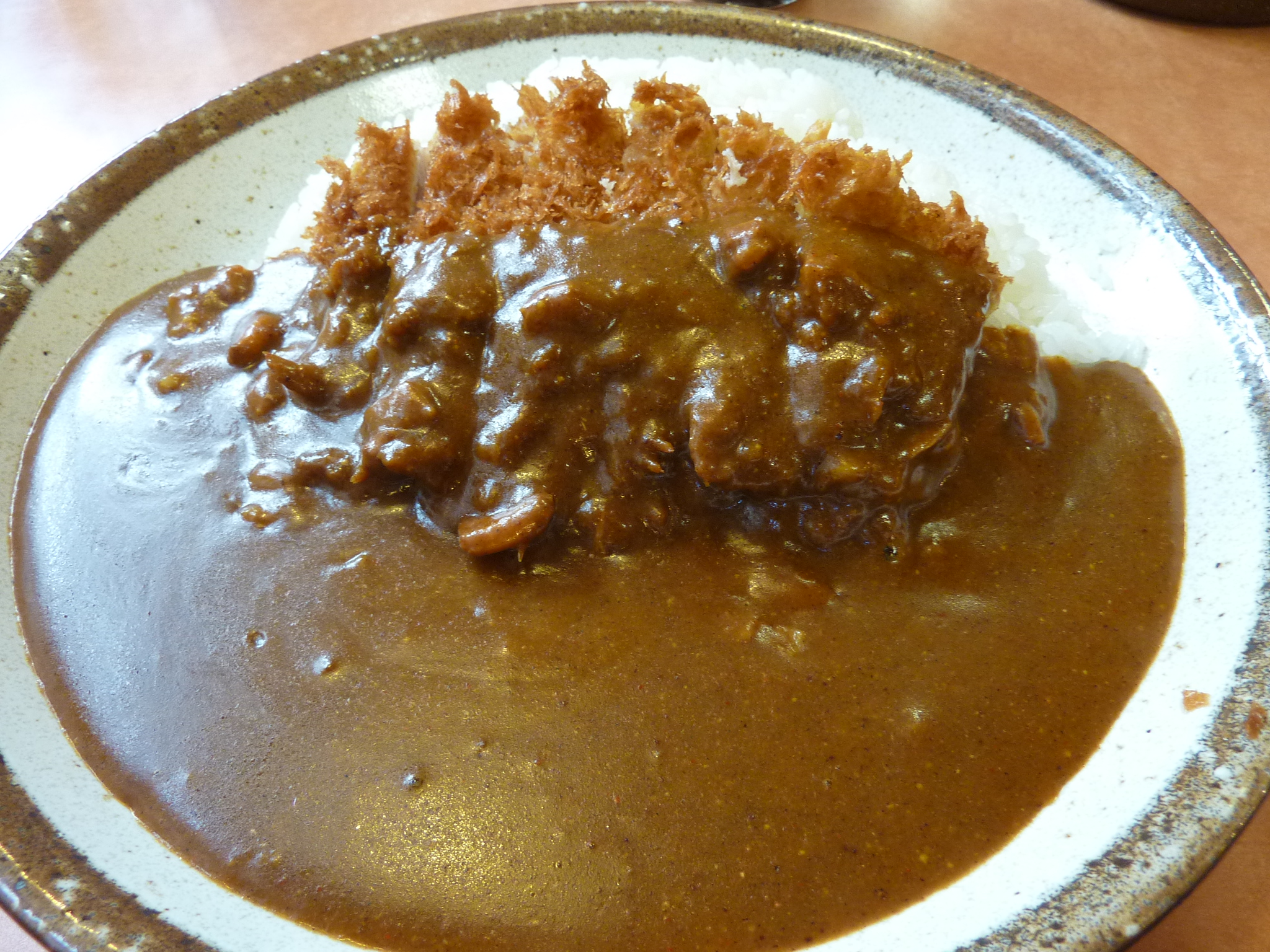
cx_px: 635
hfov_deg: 69.4
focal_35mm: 25
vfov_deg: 54.9
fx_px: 917
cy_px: 476
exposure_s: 1/30
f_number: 3.3
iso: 200
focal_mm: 4.1
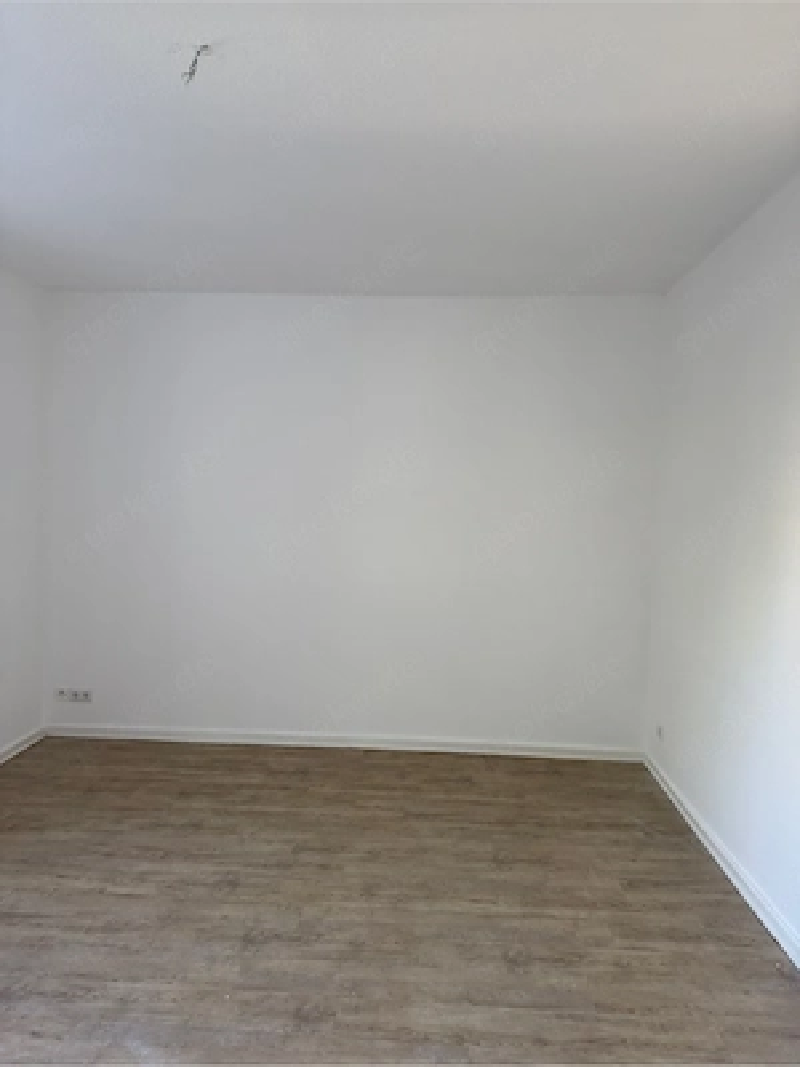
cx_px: 400
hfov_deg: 56.8
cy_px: 534
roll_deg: -0.8
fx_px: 740
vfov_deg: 71.6
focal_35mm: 24
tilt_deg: -2.6
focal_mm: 6.76
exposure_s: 1/121
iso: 160
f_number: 1.78
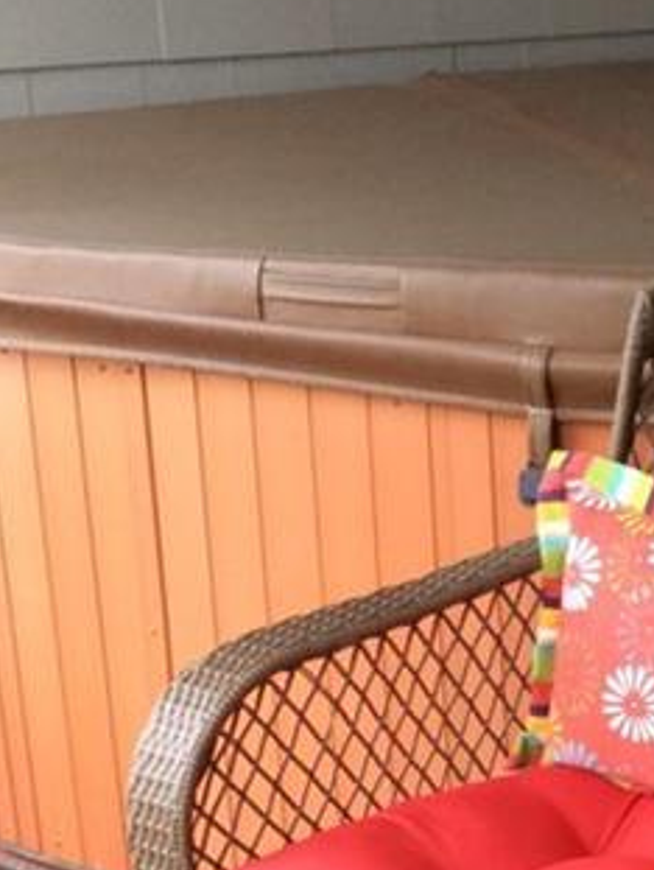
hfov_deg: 13.7
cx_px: 777
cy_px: 576
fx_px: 2640
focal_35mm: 105
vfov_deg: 18.6
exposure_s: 1/24
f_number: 2.4
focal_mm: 3.3
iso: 64
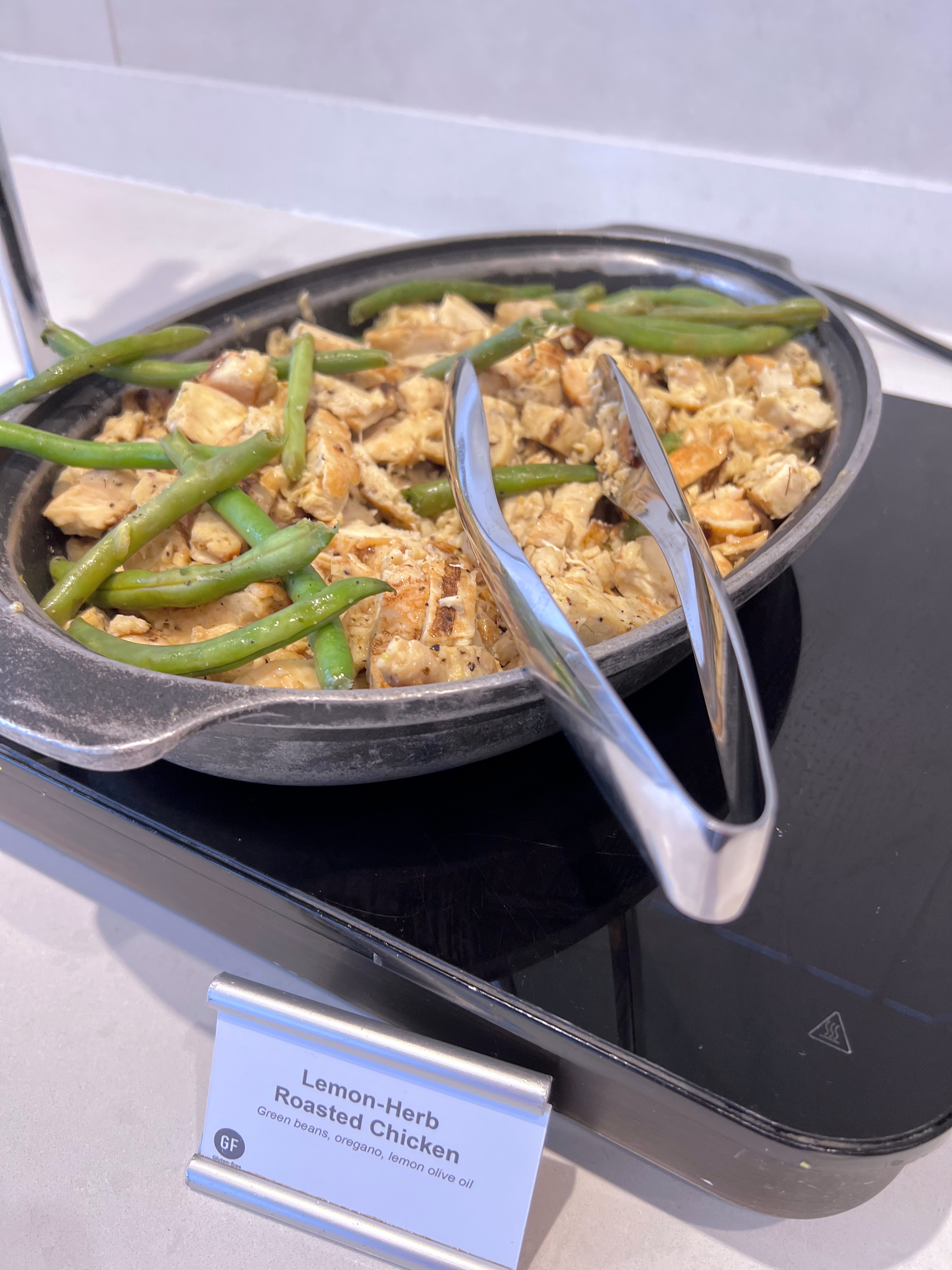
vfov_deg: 67.3
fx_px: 953
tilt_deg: -40.0
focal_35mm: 26
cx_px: 476
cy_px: 635
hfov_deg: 53.1
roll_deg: -0.7
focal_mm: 5.7
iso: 125
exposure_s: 1/120
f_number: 1.5
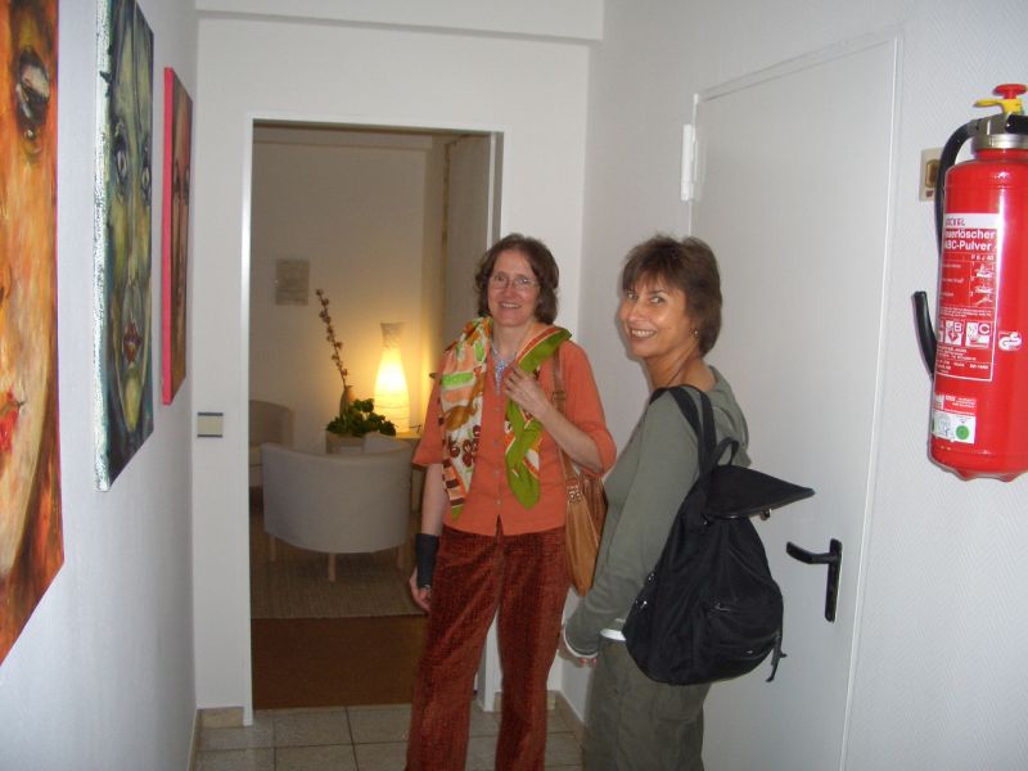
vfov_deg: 40.7
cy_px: 386
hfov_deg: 52.6
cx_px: 514
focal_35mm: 35
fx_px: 1039
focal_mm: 5.8
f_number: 2.6
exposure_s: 1/60
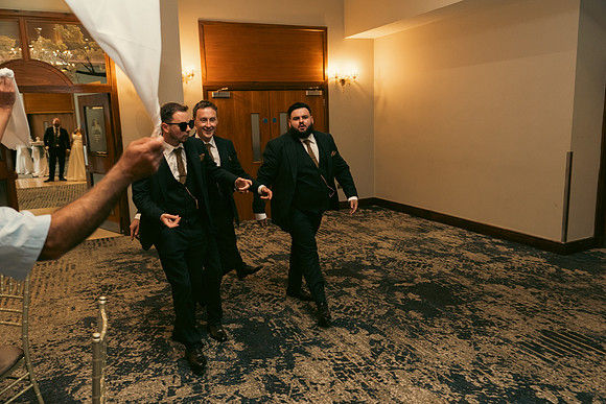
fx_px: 471
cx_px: 303
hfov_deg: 65.5
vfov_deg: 46.4
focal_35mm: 28
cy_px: 202
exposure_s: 1/160
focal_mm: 28
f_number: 3.5
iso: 2500
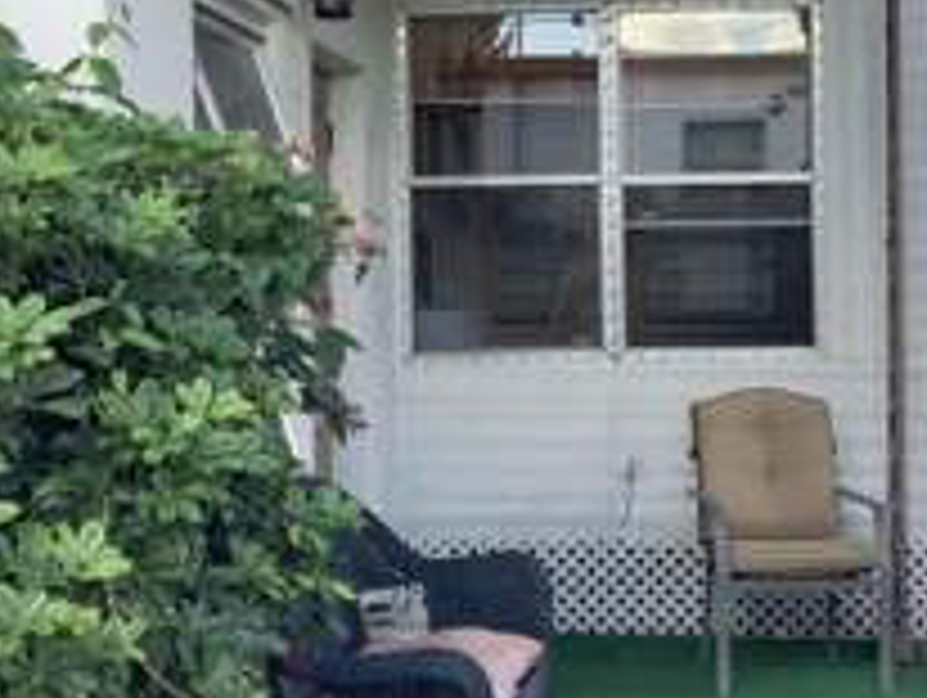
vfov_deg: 20.4
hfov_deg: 26.9
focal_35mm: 72
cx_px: 572
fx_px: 1930
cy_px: 218
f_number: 2.4
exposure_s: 1/123
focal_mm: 3.3
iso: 25
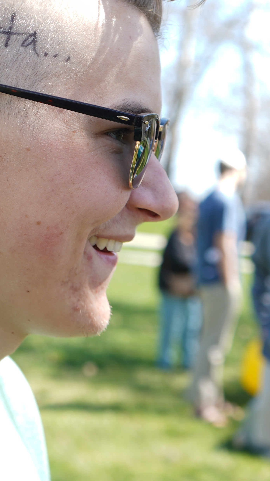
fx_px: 1006
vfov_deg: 26.4
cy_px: 96
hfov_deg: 15.0
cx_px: -8
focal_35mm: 79
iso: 80
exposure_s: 1/200
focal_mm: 31
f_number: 4
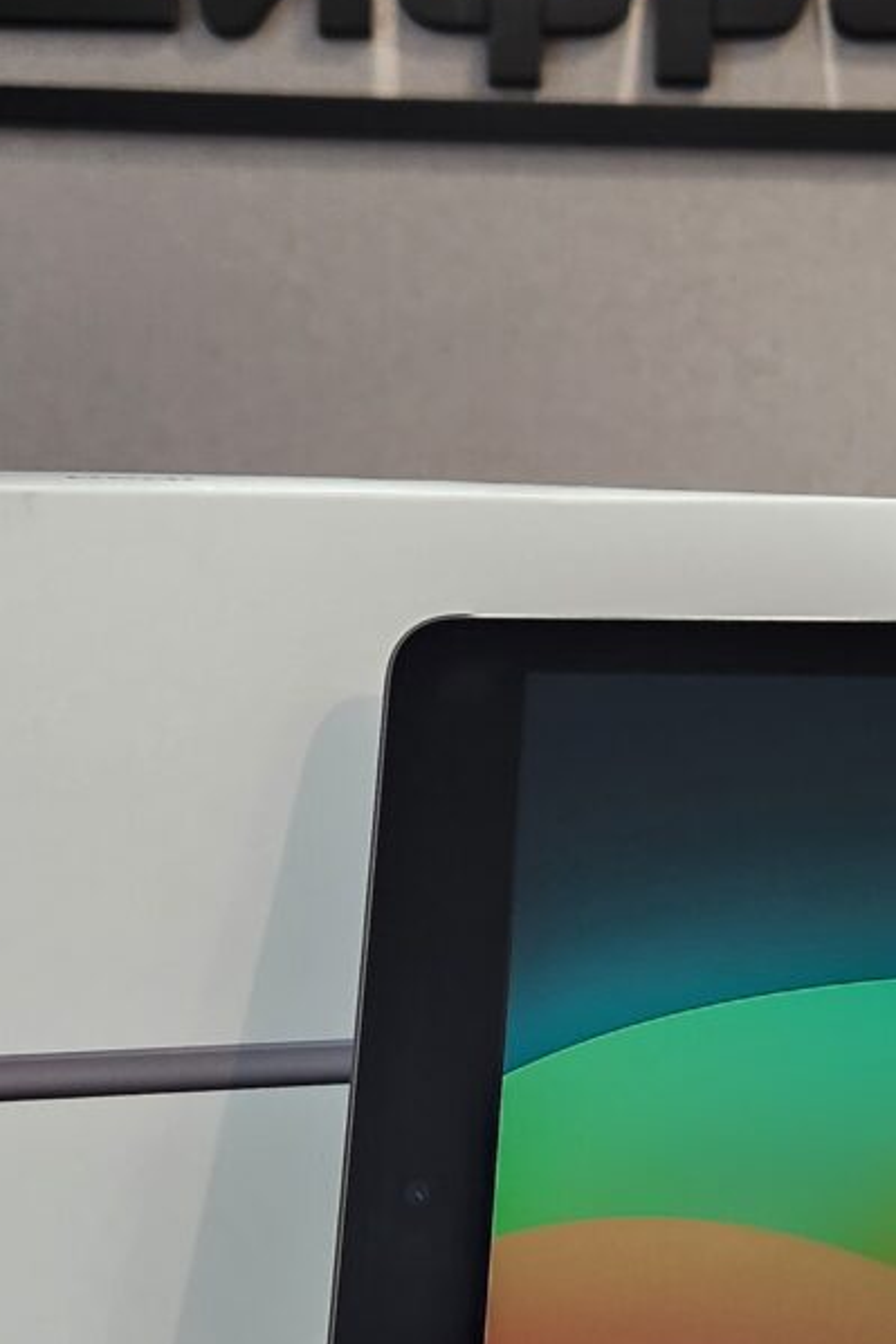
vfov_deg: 31.3
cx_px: 683
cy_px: 847
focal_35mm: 64
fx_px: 2388
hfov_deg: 21.1
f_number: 1.8
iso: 250
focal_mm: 5.4
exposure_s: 1/100
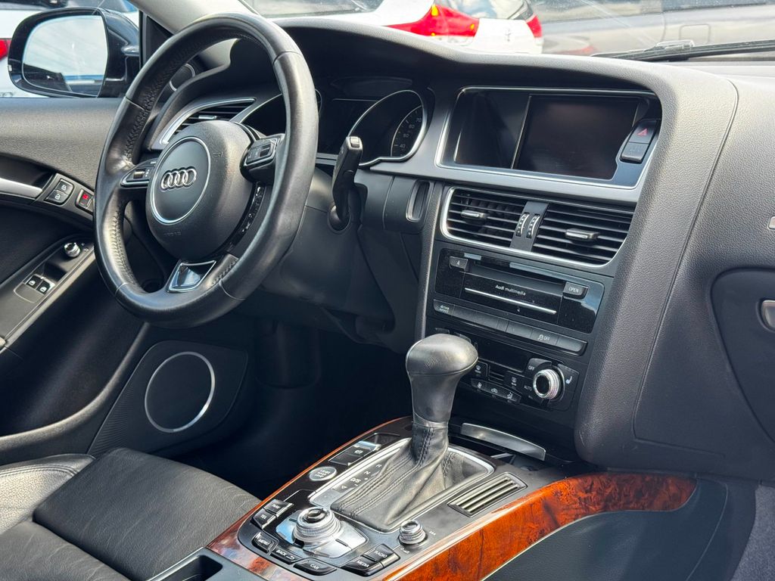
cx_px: 388
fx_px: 1075
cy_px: 290
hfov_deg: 39.7
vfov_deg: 30.3
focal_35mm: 48
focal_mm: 6.76
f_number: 1.78
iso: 100
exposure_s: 1/134
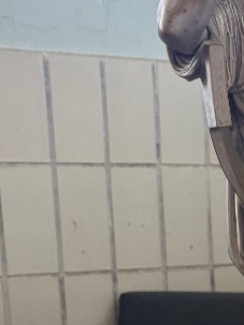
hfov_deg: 13.1
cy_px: 374
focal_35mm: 103
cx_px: 424
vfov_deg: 18.2
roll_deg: +0.2
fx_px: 969
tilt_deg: -11.0
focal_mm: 5.96
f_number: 1.6
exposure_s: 1/60
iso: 200
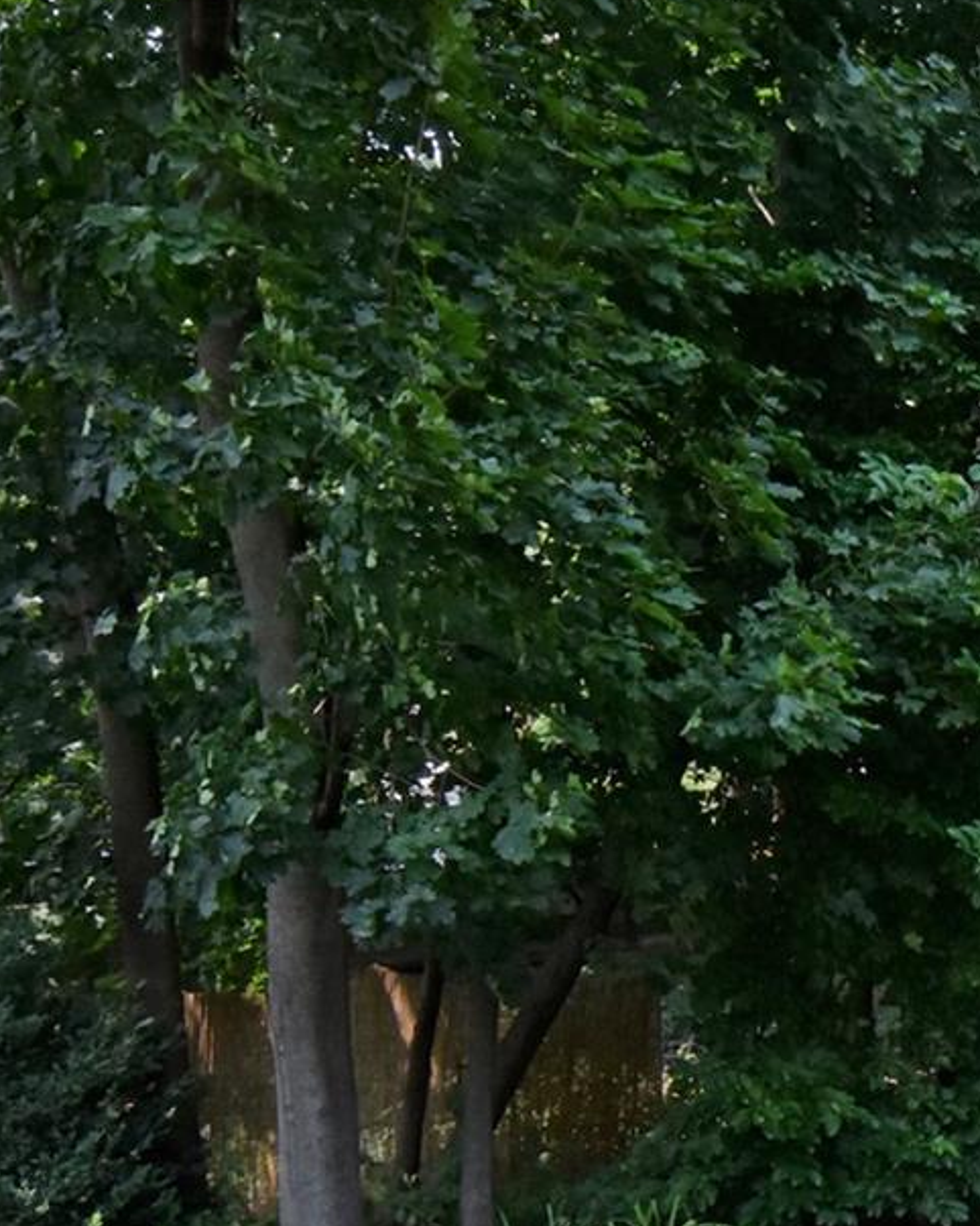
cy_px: 902
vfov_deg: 34.9
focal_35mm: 53
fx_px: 1908
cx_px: 1220
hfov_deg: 25.4
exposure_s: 1/125
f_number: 14
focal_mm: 11
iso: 640
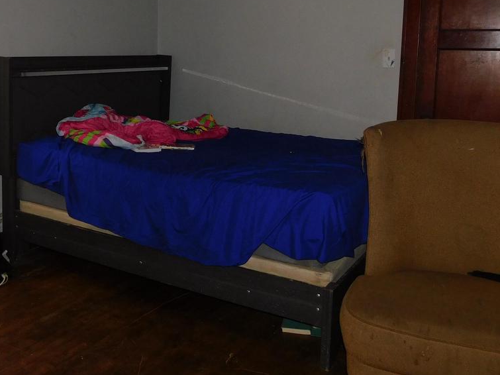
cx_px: 194
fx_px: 563
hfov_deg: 47.5
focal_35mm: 39
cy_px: 138
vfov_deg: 36.6
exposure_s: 1/30
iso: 200
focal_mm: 4
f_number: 3
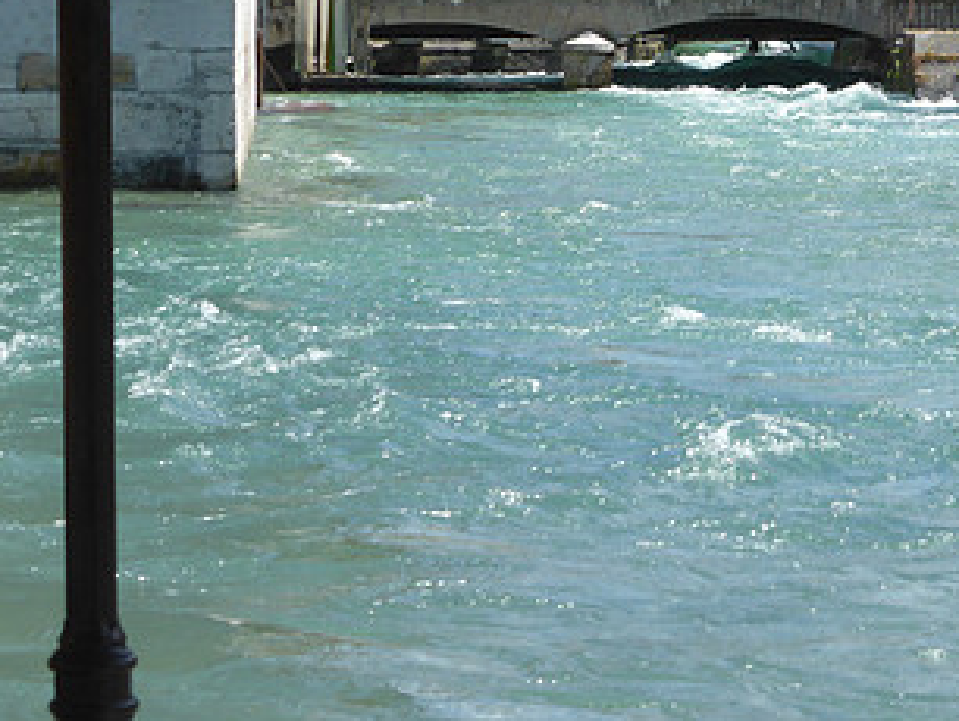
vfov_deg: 9.2
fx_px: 4464
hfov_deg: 12.2
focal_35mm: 161
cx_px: 809
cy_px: 61
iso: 100
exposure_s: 1/320
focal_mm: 14.2
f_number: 5.1
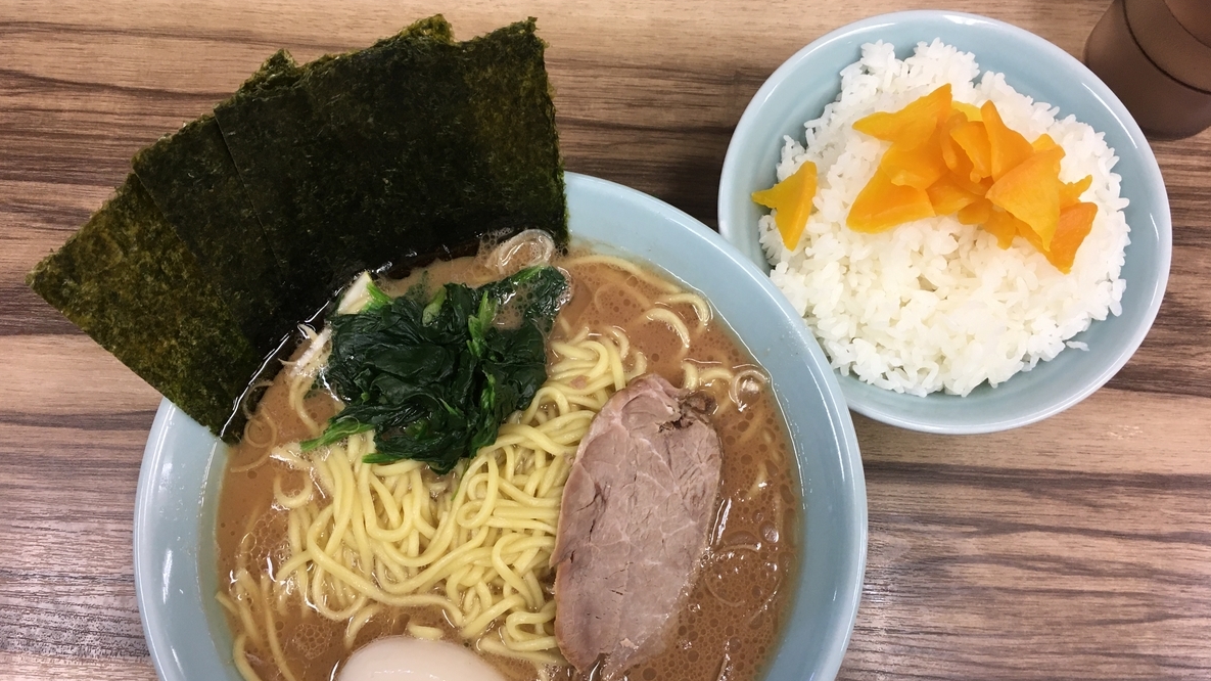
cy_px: 412
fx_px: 1027
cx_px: 607
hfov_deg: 61.0
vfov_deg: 36.5
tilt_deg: -75.4
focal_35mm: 32
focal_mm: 4.15
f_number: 2.2
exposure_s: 1/30
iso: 40
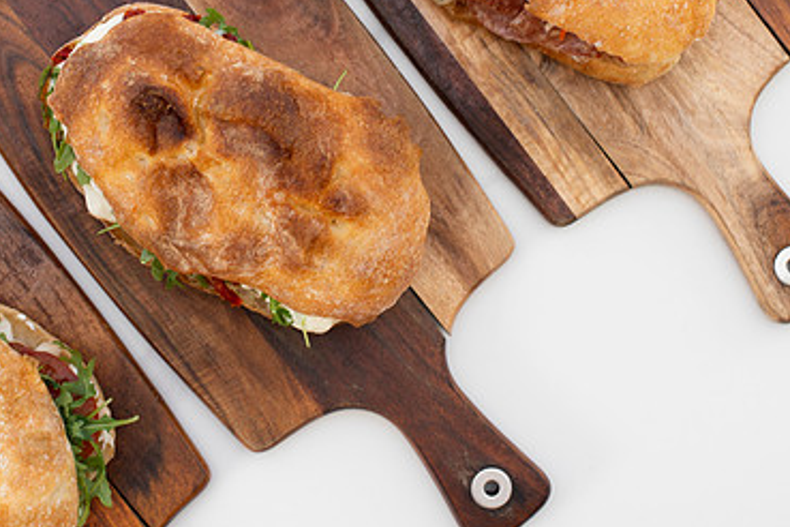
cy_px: 103
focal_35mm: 91
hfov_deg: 22.3
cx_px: 297
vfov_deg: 14.9
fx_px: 1997
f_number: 8
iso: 200
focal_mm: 50
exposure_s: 1/100
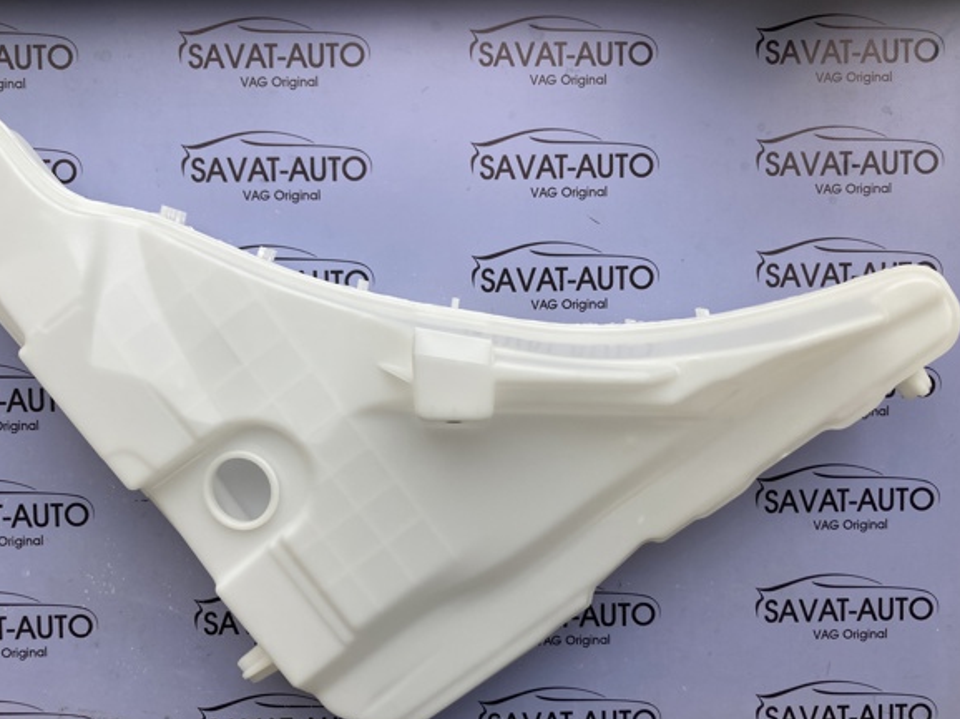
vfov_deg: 45.4
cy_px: 391
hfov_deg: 58.3
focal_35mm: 31
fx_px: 859
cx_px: 437
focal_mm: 3.99
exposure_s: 1/122
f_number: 1.8
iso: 25
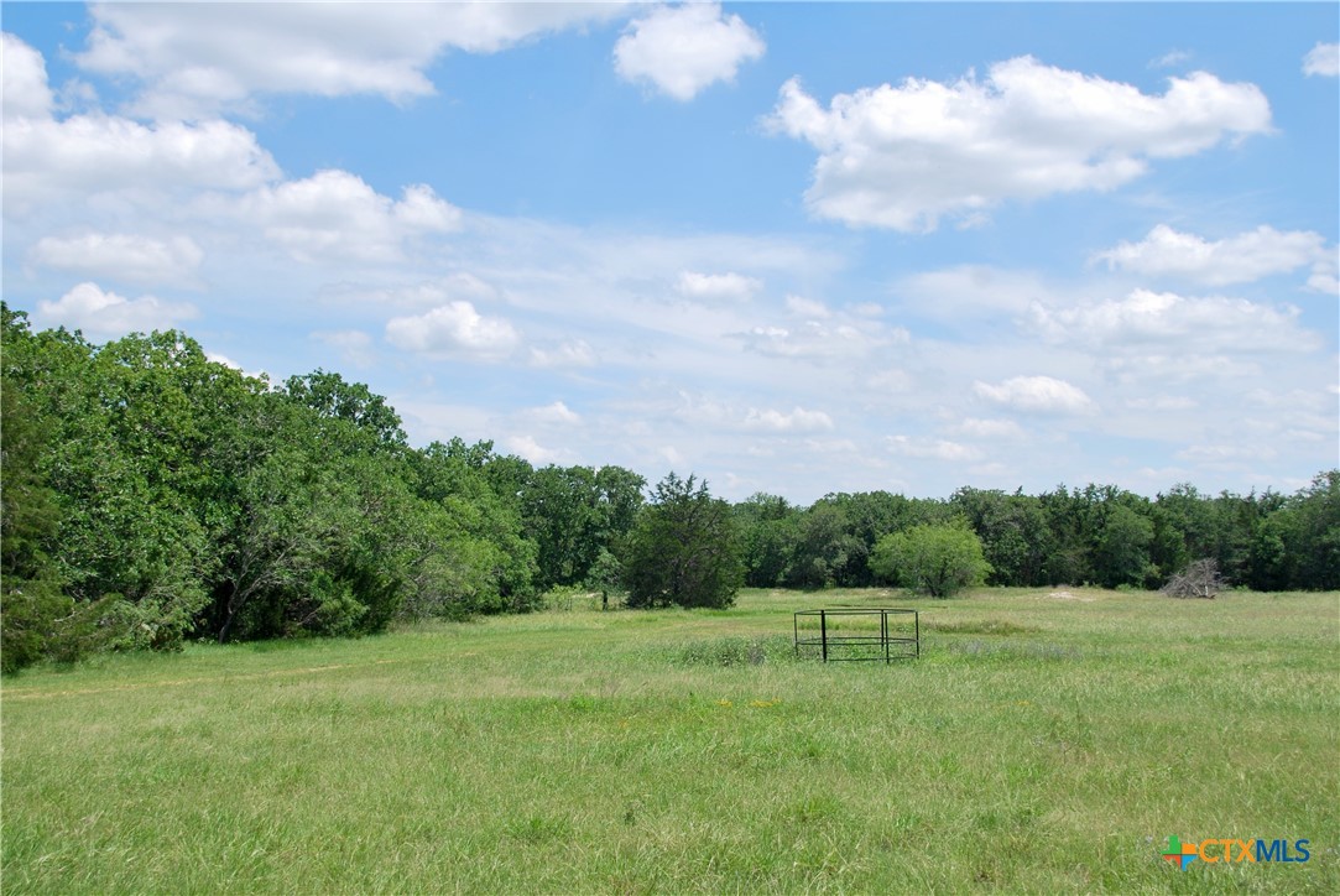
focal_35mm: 48
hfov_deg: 41.1
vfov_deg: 28.1
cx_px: 670
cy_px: 448
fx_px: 1788
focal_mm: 32
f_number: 8
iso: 100
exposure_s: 1/250
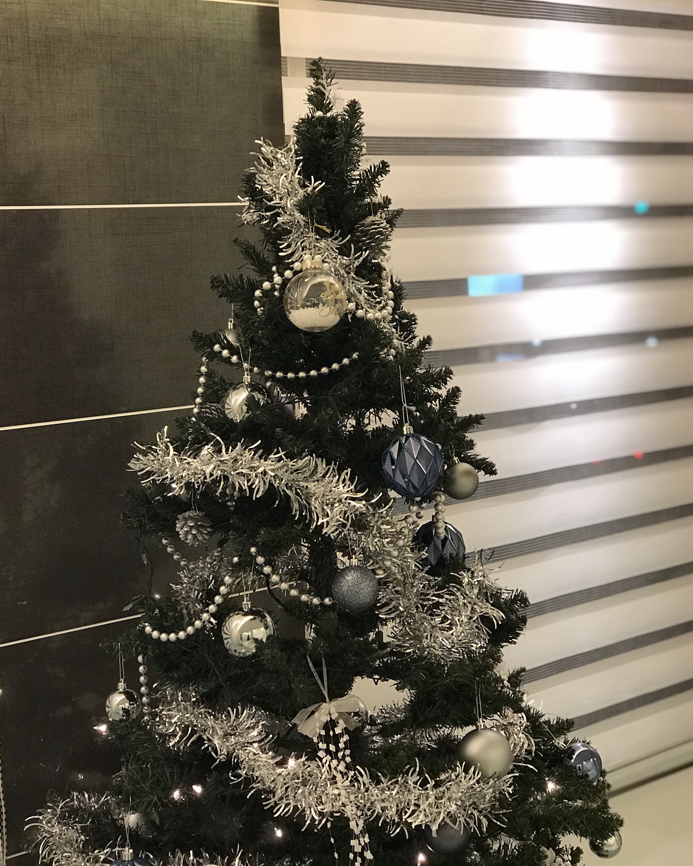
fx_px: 1641
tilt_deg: -7.5
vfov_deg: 29.6
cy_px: 433
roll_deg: +3.0
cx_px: 344
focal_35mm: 64
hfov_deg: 23.8
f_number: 2.8
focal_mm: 6.6
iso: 160
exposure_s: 1/60
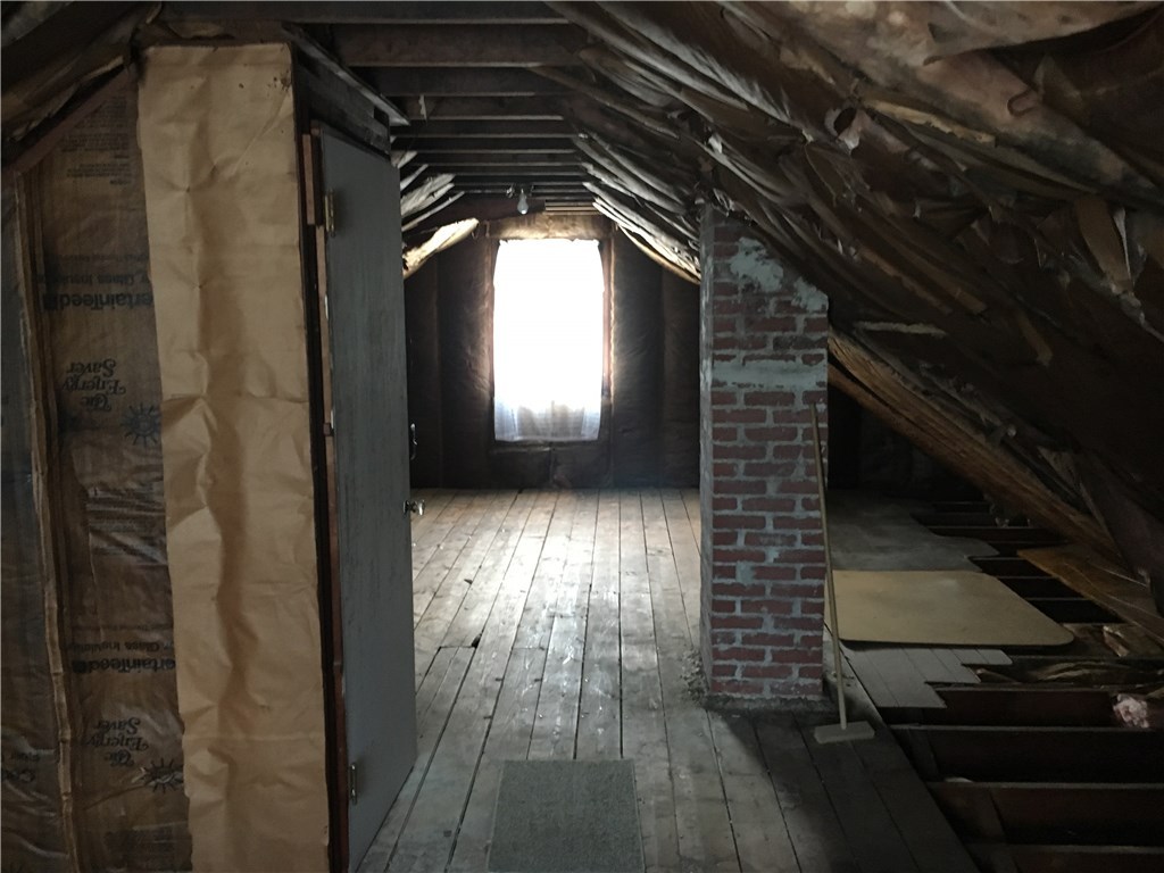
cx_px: 582
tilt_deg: -9.4
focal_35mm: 29
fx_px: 975
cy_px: 436
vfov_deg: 48.2
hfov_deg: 61.7
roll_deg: +0.6
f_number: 2.2
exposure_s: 1/15
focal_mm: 4.15
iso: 200
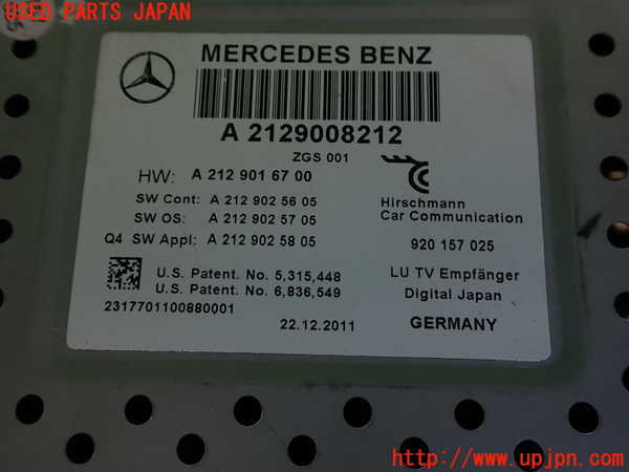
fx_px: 545
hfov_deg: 60.0
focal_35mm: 30
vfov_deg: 46.8
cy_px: 236
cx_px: 314
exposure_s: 1/80
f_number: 2.3
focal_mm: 5.4
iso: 100
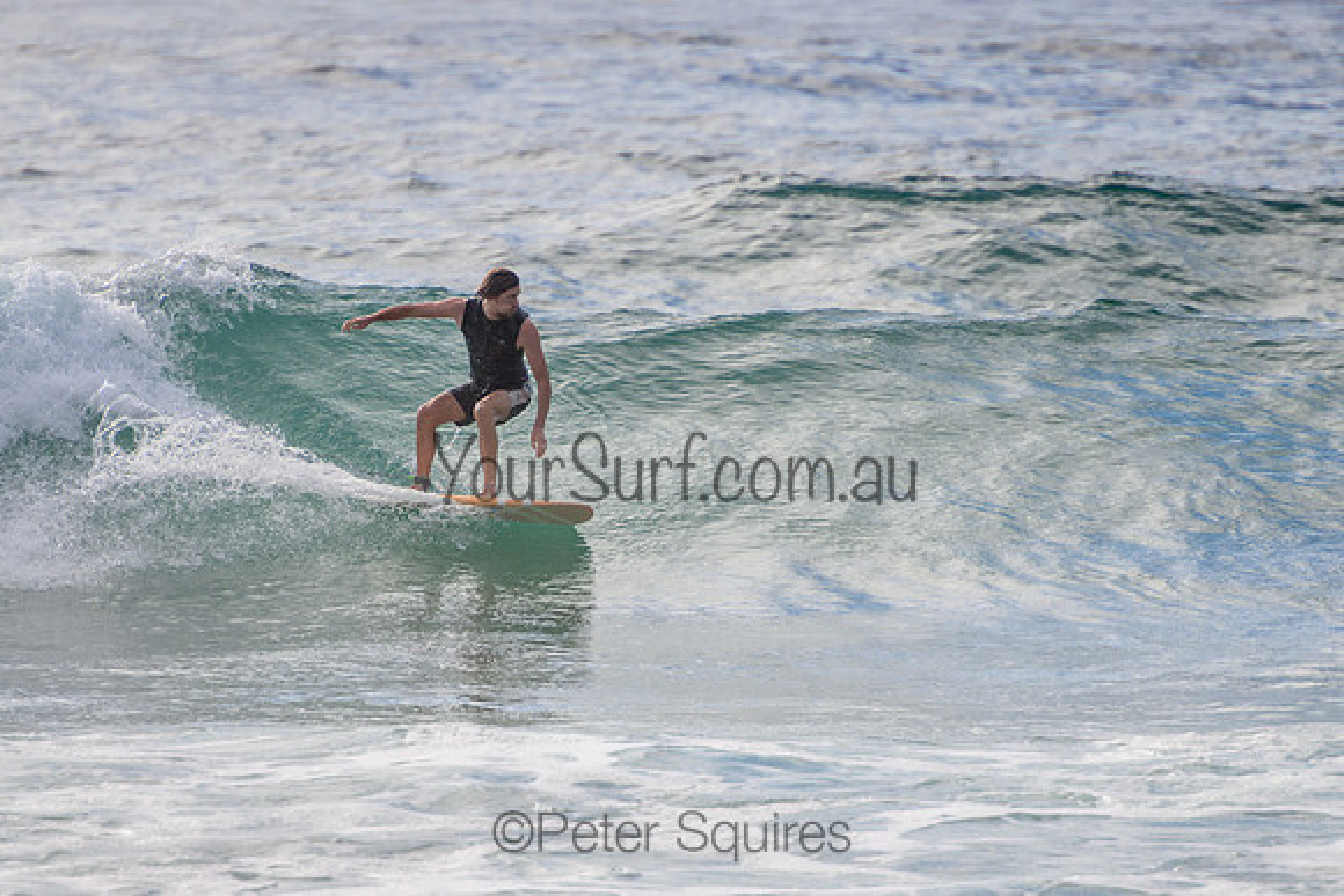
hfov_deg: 3.7
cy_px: 587
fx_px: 20544
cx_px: 689
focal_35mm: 550
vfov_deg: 2.5
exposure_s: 1/2000
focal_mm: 400
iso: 180
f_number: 5.6
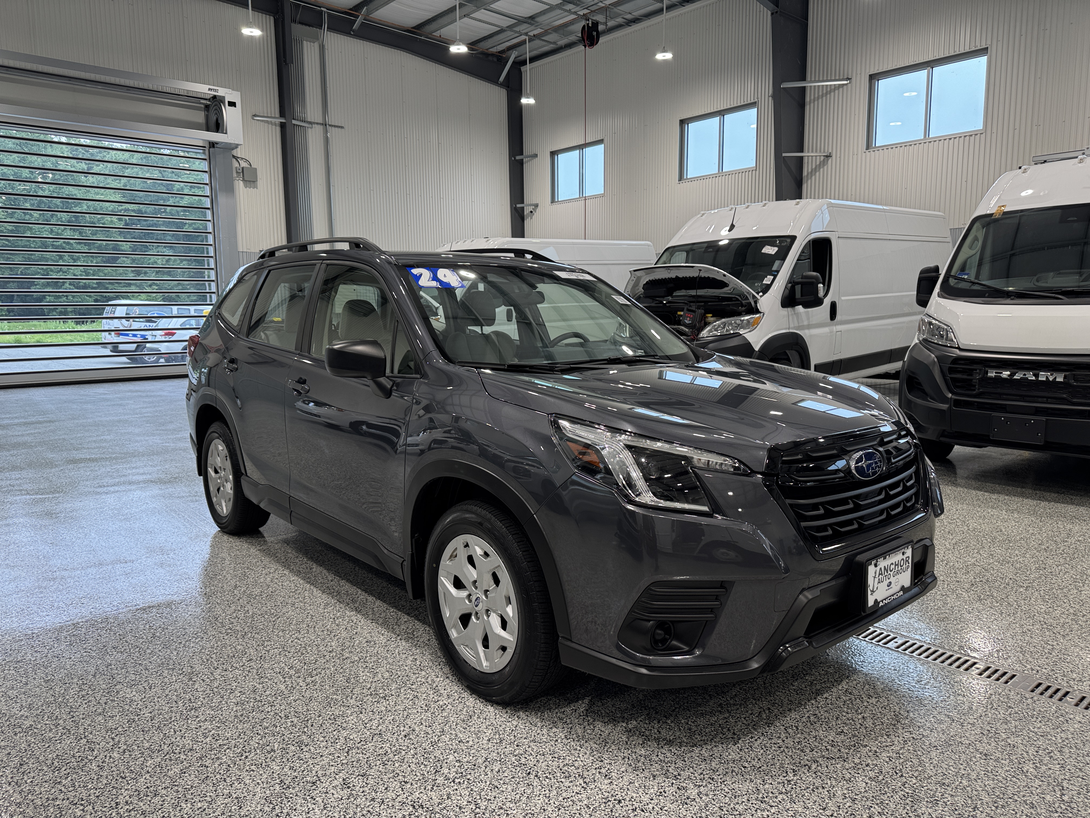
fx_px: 756
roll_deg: +0.2
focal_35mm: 24
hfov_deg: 71.6
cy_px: 409
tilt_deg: -7.5
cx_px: 545
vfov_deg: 56.8
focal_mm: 6.76
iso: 64
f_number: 1.78
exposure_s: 1/207
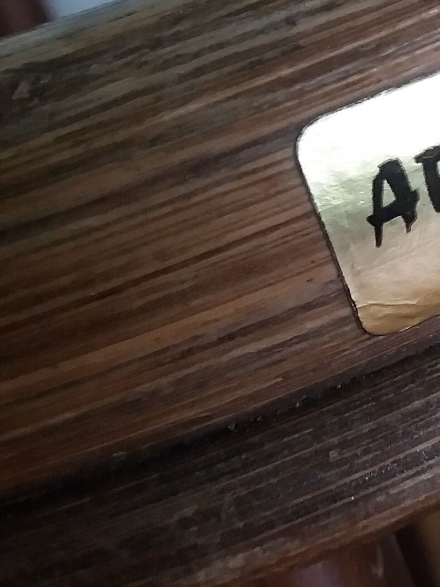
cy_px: 111
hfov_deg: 15.5
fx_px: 1509
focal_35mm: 89
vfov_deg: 21.7
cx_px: 624
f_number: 1.9
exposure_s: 1/20
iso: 160
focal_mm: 3.7
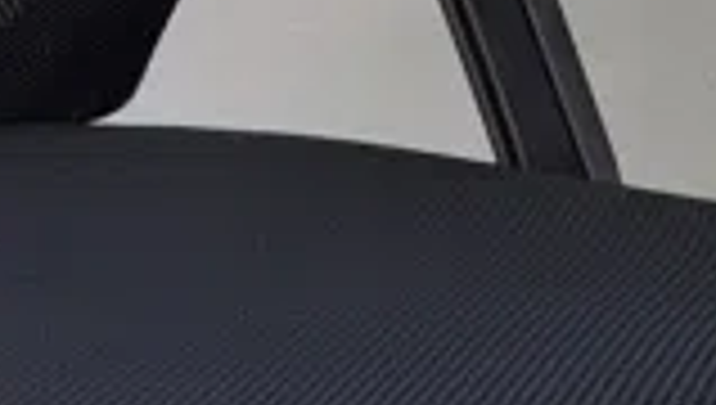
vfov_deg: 11.6
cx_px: 306
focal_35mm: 105
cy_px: 144
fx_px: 1996
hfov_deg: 20.3
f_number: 1.8
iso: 50
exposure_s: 1/50
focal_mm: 5.23
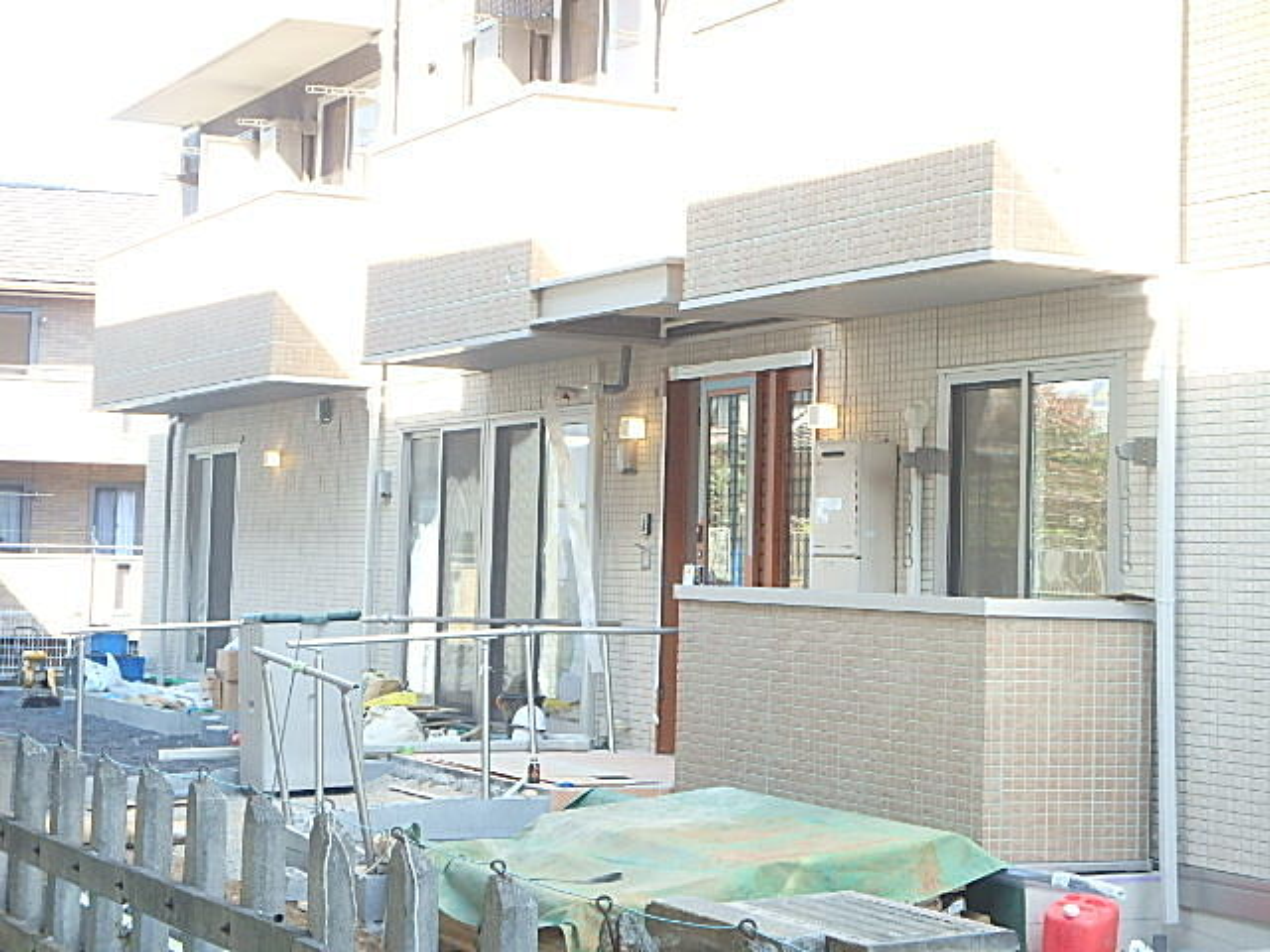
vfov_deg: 22.3
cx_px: 635
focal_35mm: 66
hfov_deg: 29.4
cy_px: 476
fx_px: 2421
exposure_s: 1/80
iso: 250
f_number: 5.1
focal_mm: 11.7
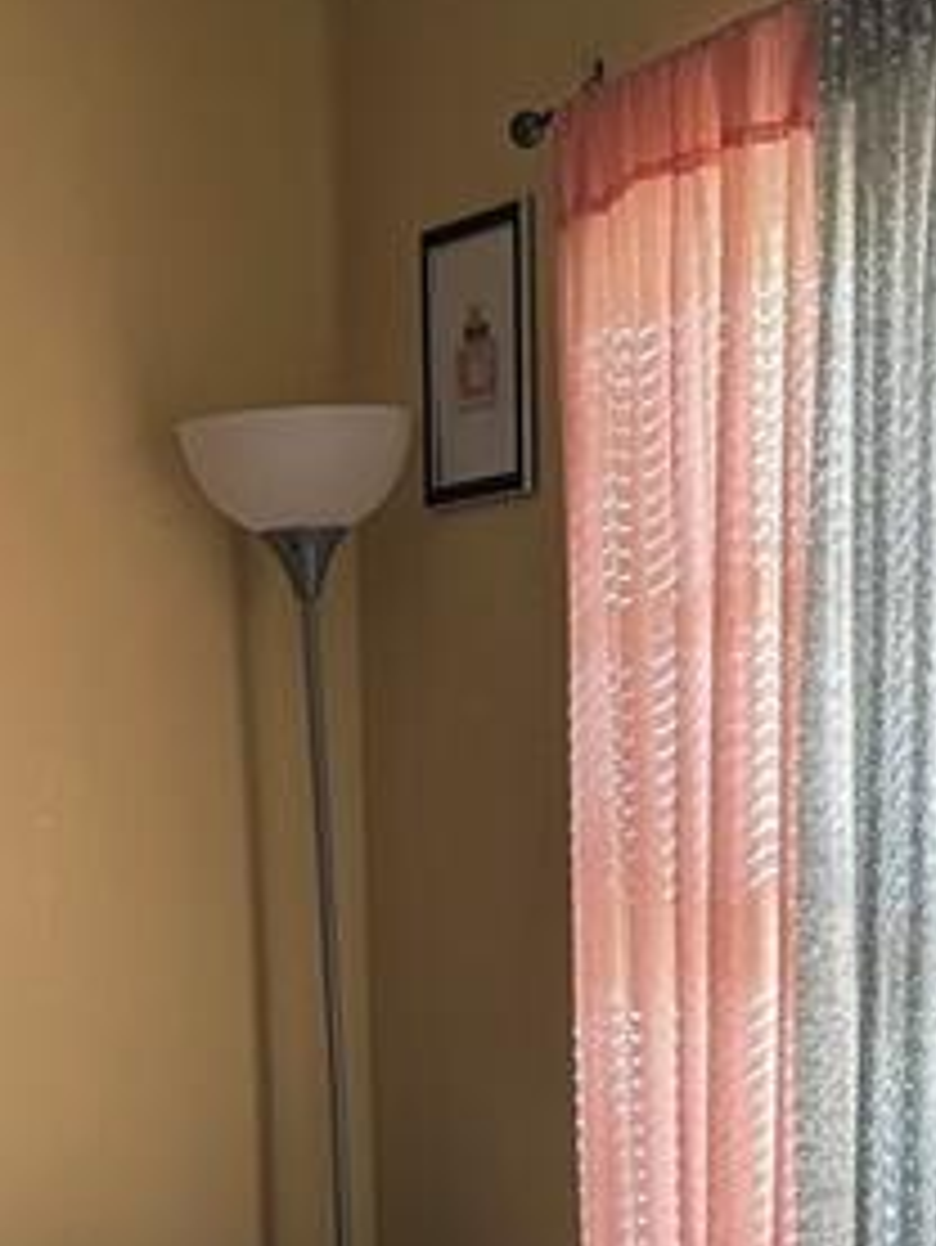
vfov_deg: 18.4
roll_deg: +0.5
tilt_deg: -6.6
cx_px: 432
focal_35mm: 104
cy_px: 1228
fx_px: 3747
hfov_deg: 14.2
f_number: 1.78
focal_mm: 6.86
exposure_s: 1/240
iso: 64
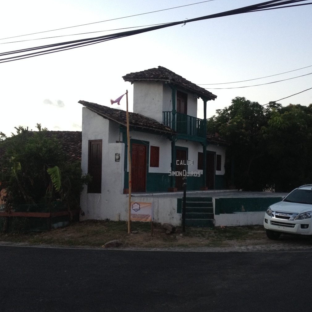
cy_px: 157
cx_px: 217
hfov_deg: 34.2
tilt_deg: +0.6
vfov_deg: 34.7
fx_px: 500
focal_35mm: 49
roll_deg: -0.7
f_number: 2.4
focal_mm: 4.28
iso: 125
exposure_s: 1/20
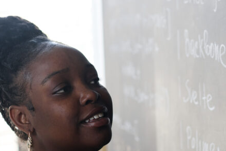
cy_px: 135
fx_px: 515
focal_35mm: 82
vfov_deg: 16.4
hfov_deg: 23.9
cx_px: 214
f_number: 2.8
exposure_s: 1/160
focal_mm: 35
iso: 500
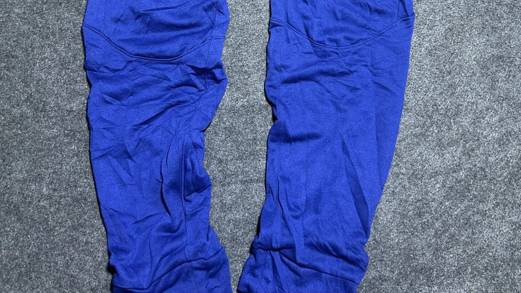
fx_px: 525
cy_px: -2
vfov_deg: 29.1
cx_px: 260
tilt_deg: -53.6
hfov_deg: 52.8
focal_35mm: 38
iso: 160
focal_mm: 5.7
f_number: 1.5
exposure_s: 1/50
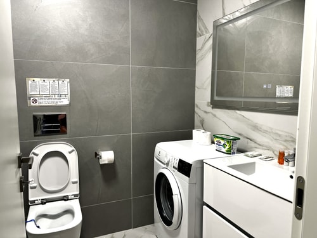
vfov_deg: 53.1
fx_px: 238
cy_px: 119
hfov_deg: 67.3
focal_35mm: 26
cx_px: 158
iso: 80
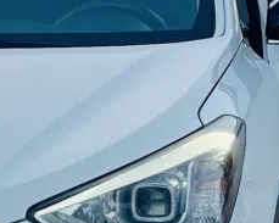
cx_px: 247
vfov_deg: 20.7
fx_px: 586
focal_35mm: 71
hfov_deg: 26.0
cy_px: 234
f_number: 1.6
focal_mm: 4.2
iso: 32
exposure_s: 1/572
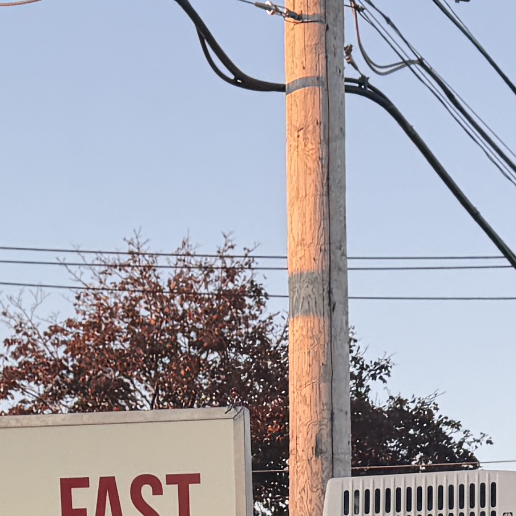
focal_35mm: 134
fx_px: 2260
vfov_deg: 12.3
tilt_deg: +2.7
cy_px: 821
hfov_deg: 12.9
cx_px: 483
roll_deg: -2.7
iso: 80
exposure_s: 1/504
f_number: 1.78
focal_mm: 6.76
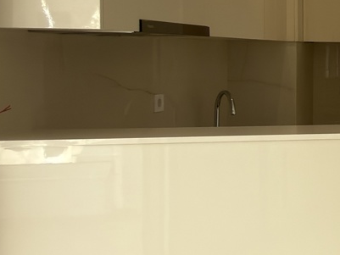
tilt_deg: -1.4
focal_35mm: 67
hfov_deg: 19.4
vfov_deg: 21.8
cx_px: 652
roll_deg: -0.6
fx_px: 658
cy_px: 73
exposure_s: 1/121
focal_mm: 2.22
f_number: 2.2
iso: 32
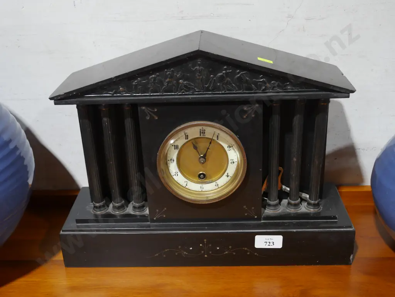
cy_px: 148
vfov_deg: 32.9
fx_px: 502
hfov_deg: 42.9
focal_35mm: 44
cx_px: 198
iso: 800
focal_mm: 22
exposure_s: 1/60
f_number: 4.7
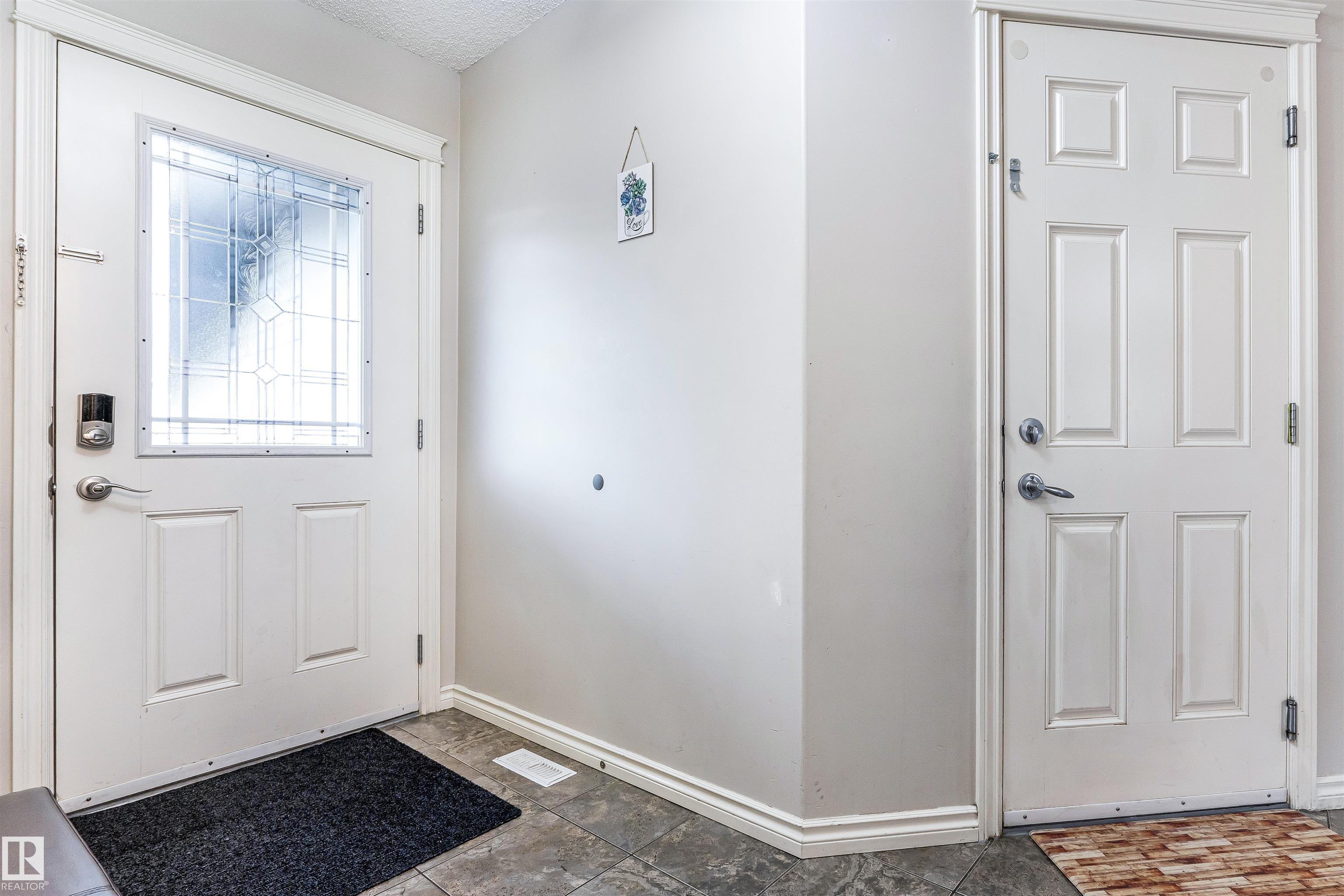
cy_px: 448
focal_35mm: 16
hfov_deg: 95.0
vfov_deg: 72.1
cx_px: 672
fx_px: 616
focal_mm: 11
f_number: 9.5
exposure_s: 1/1.43
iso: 200
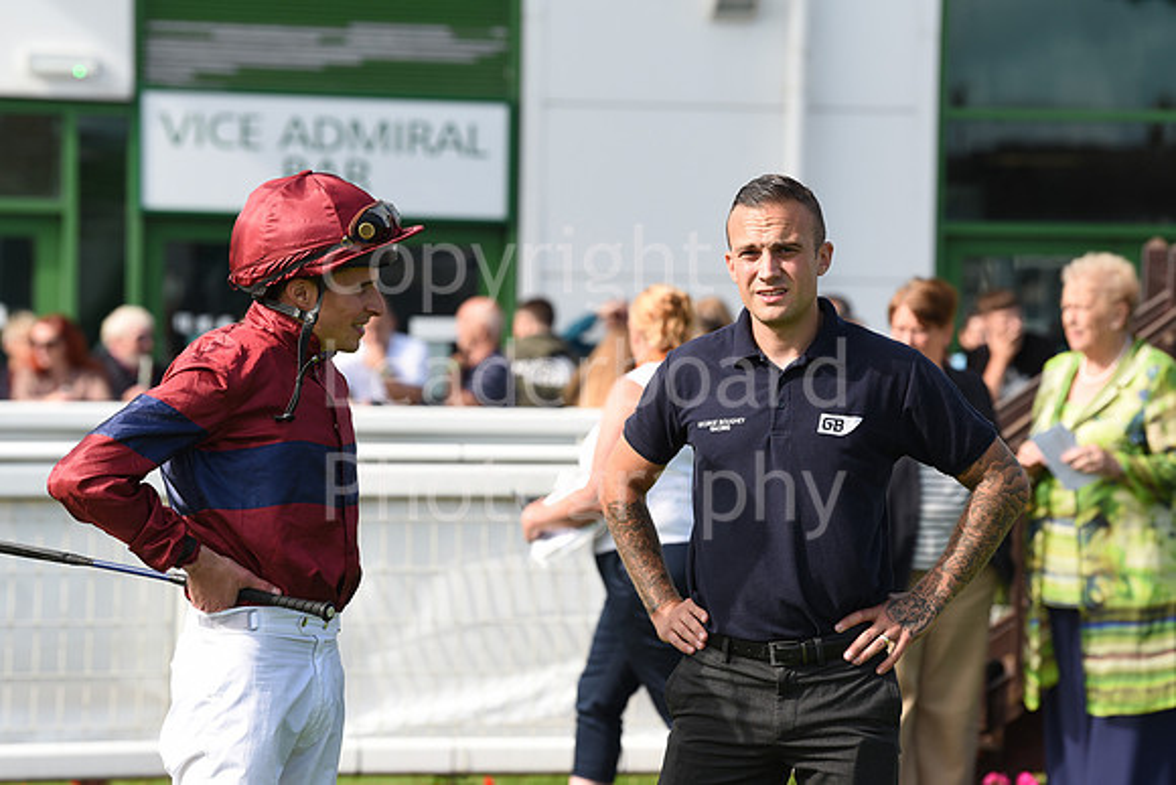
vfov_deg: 7.4
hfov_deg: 11.1
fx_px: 6044
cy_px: 392
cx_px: 588
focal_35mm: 185
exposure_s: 1/1250
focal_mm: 185
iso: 400
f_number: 5.6
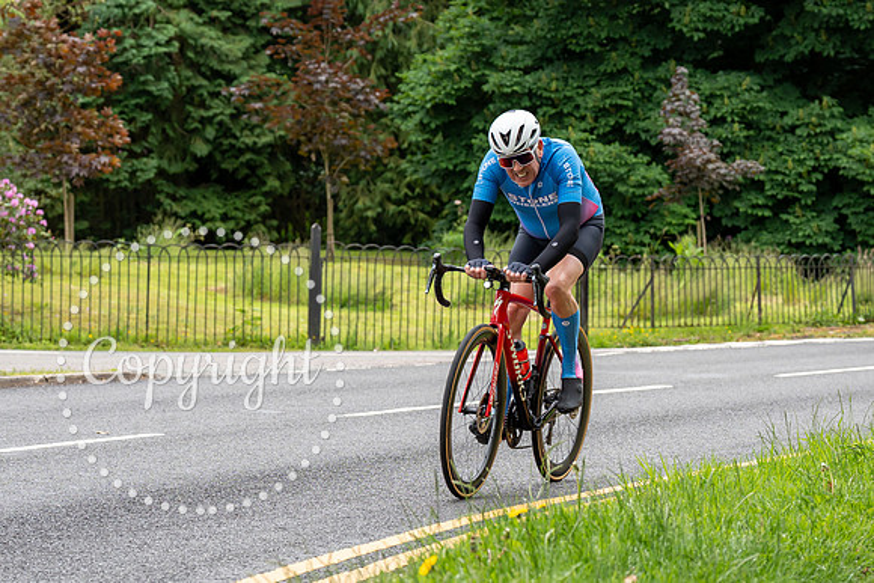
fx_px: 2722
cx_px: 485
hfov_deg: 18.2
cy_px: 321
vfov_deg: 12.2
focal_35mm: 112
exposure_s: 1/1000
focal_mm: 70
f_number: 4.5
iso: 500
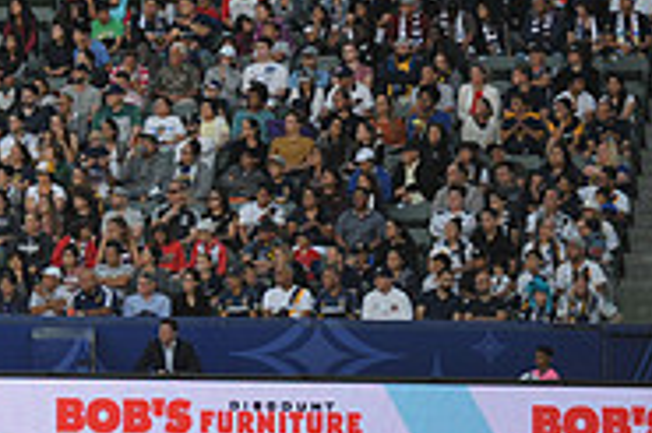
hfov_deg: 4.7
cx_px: -328
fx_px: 7925
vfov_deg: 3.1
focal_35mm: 438
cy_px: -42
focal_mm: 140
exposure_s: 1/800
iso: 640
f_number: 2.8
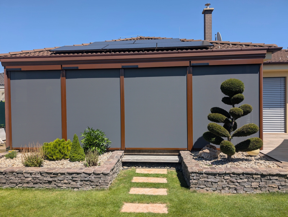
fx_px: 200
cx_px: 144
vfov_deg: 56.9
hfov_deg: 71.5
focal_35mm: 24
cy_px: 108
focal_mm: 6.9
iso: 18
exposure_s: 1/1332
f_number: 1.68
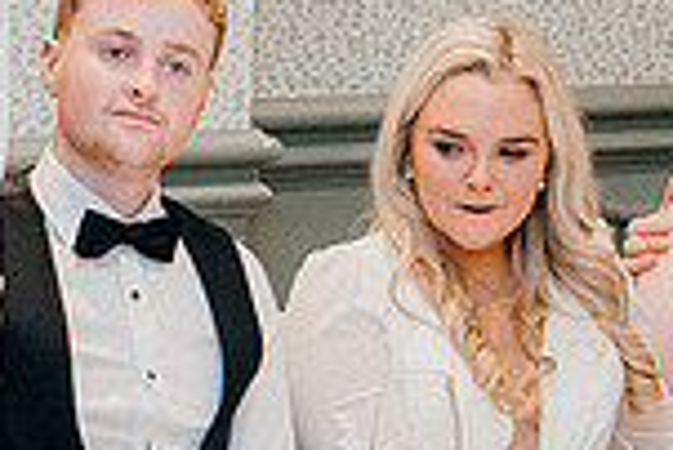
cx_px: -138
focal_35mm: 211
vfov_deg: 6.5
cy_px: 194
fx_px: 3948
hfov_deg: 9.6
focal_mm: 37
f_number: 3.5
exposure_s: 1/160
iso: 2500
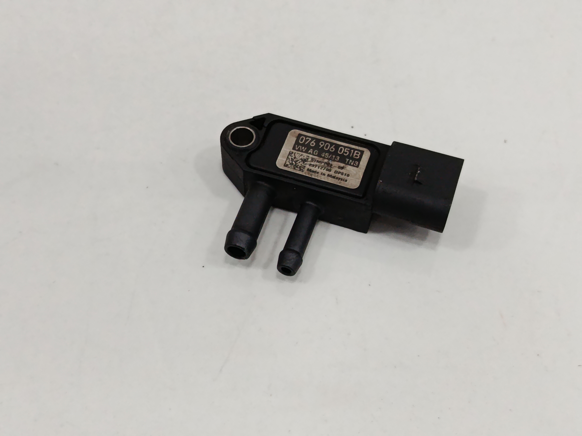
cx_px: 291
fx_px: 874
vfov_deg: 28.0
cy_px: 218
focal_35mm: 52
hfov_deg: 36.8
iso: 855
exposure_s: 1/100
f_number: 1.7
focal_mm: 5.24
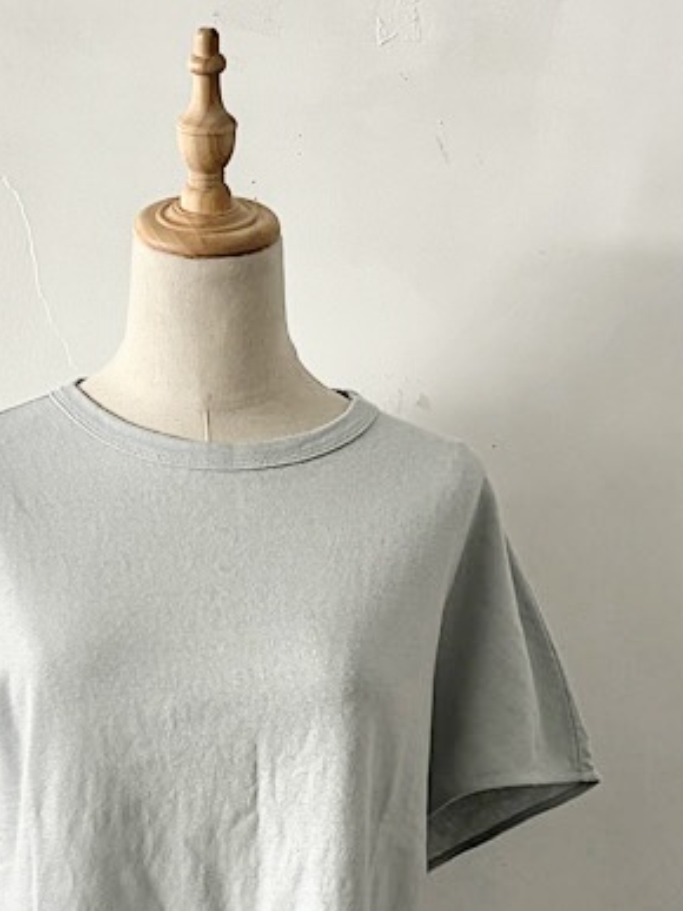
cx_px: 210
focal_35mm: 86
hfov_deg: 17.1
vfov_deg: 22.7
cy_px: 565
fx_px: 2264
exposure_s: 1/60
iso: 200
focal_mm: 5.96
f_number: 1.6
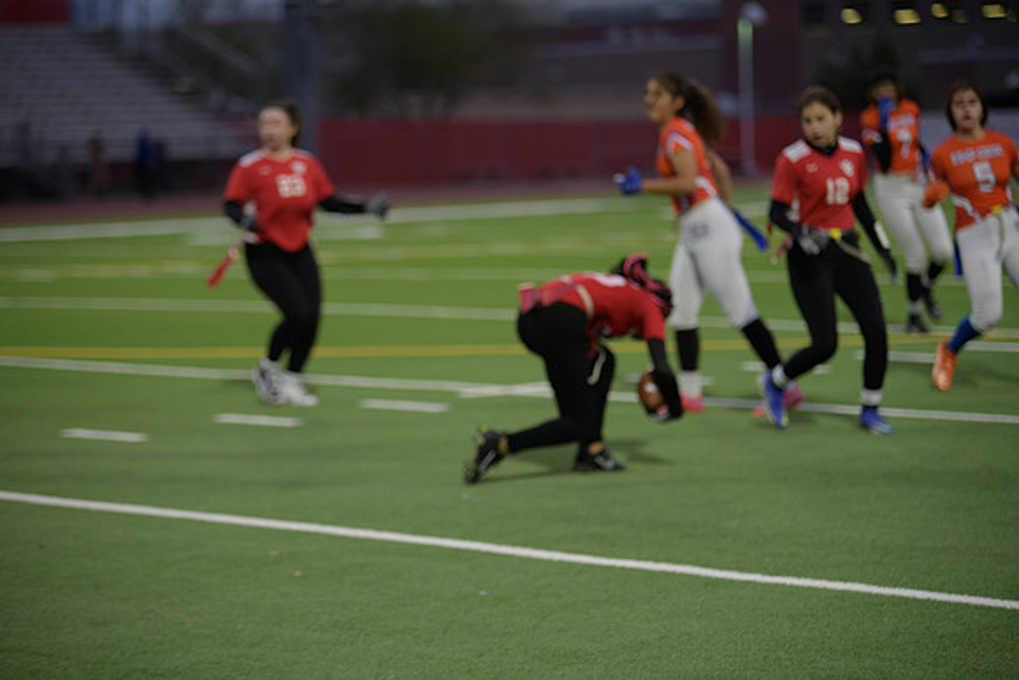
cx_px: 510
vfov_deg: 11.2
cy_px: 340
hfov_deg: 16.8
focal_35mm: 122
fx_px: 3454
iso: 360
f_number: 2.8
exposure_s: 1/200
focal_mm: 122
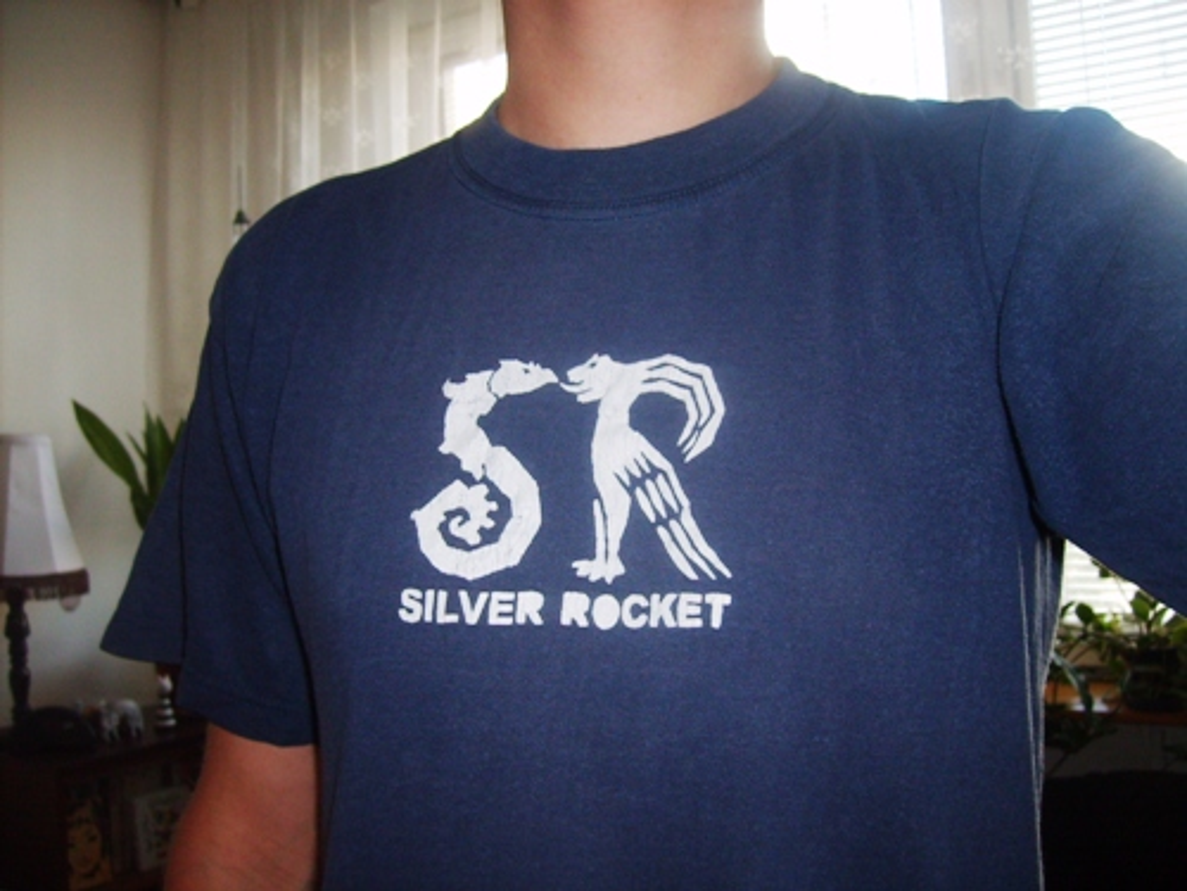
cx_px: 594
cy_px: 446
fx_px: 1200
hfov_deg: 52.6
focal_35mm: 35
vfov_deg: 40.7
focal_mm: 5.8
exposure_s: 1/45
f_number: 2.8
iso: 100
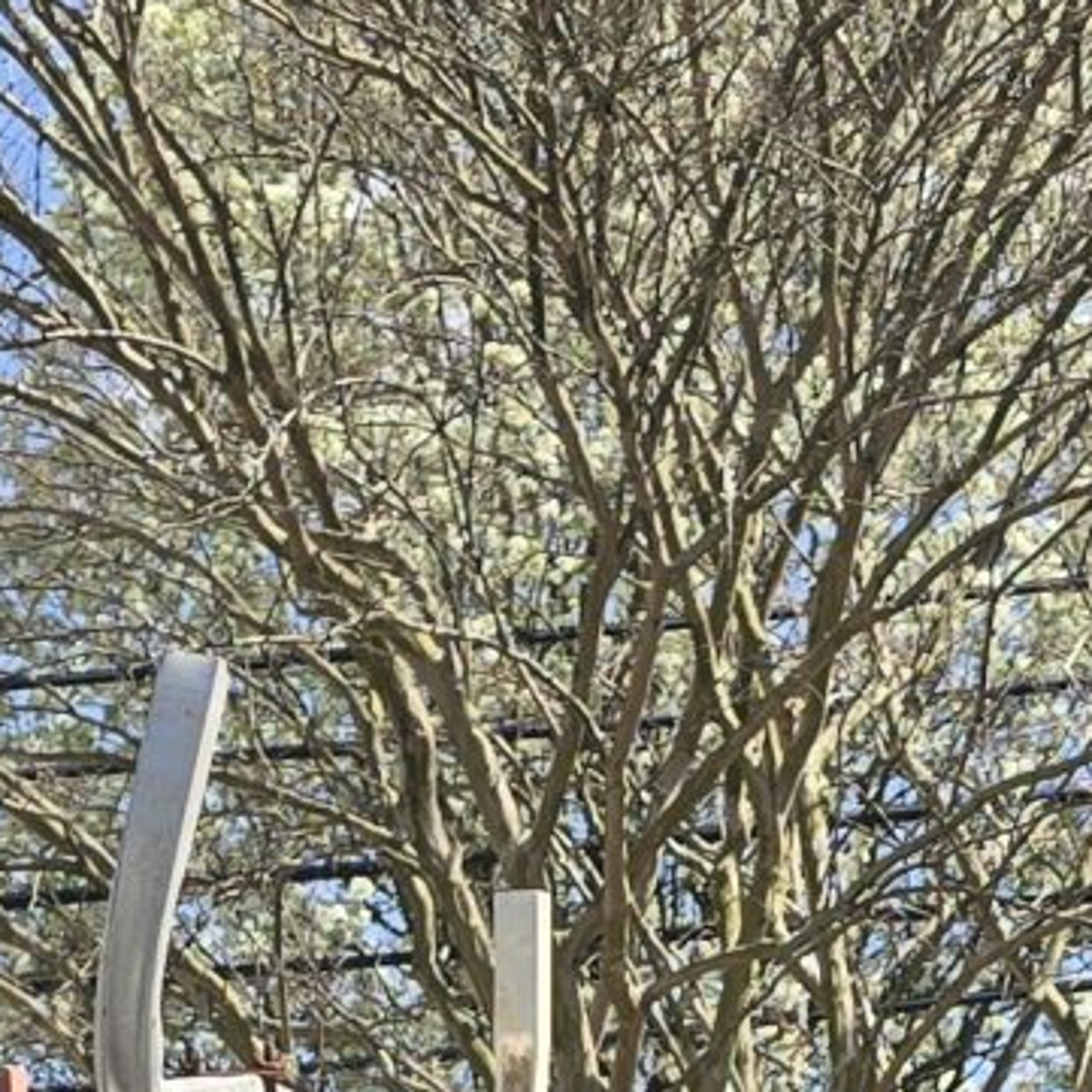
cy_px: 2795
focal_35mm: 144
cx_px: 375
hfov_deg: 12.1
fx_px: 5139
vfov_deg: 10.2
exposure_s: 1/514
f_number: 1.7
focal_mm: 6.3
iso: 12
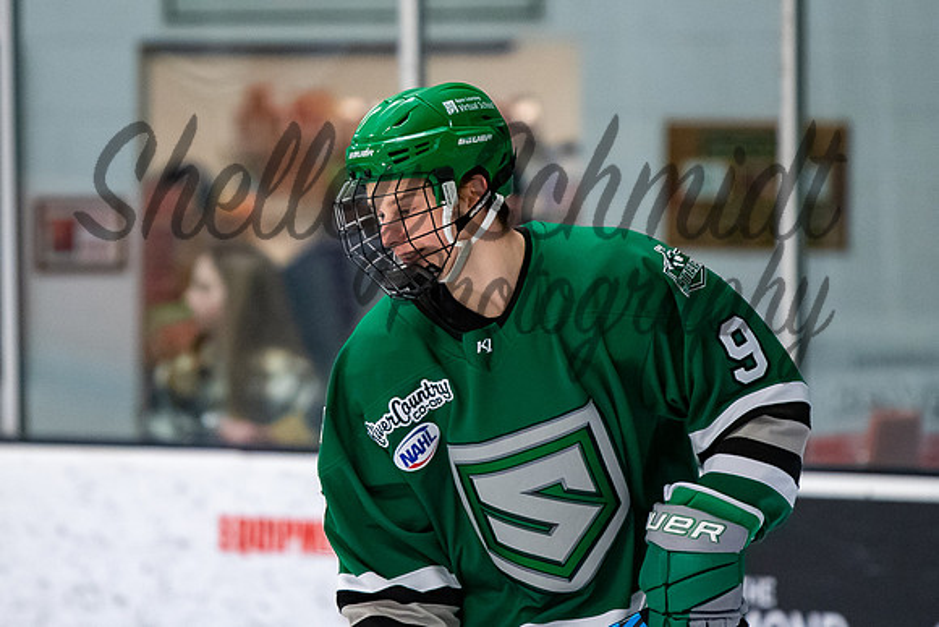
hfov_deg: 4.5
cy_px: 222
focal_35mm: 454
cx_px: 437
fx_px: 11837
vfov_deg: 3.0
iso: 1600
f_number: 2.8
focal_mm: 200
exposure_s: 1/800
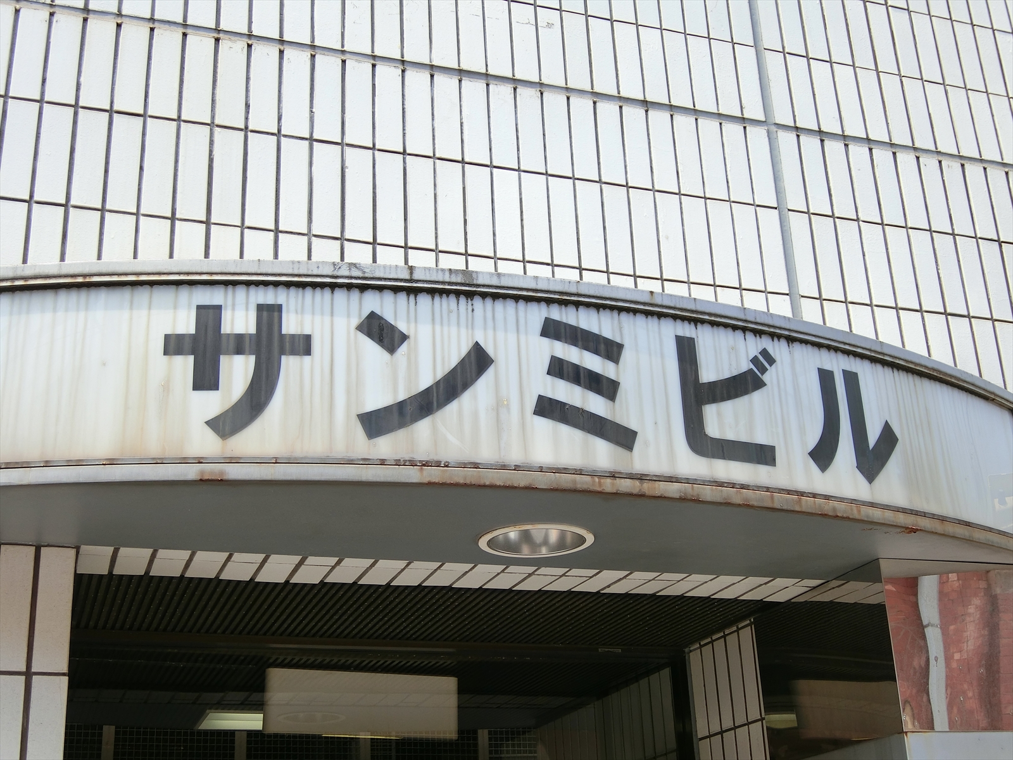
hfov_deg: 39.7
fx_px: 1405
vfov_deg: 30.3
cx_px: 506
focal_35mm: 48
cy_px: 380
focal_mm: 10.2
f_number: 4.2
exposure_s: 1/250
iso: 80
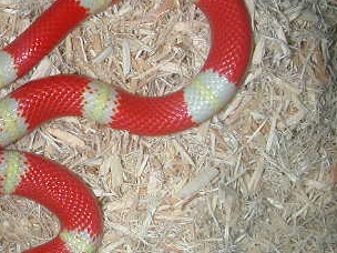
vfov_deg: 18.9
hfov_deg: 23.8
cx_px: -12
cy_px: 136
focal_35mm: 78
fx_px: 759
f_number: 4.5
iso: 100
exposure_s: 1/59.9
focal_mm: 5.6
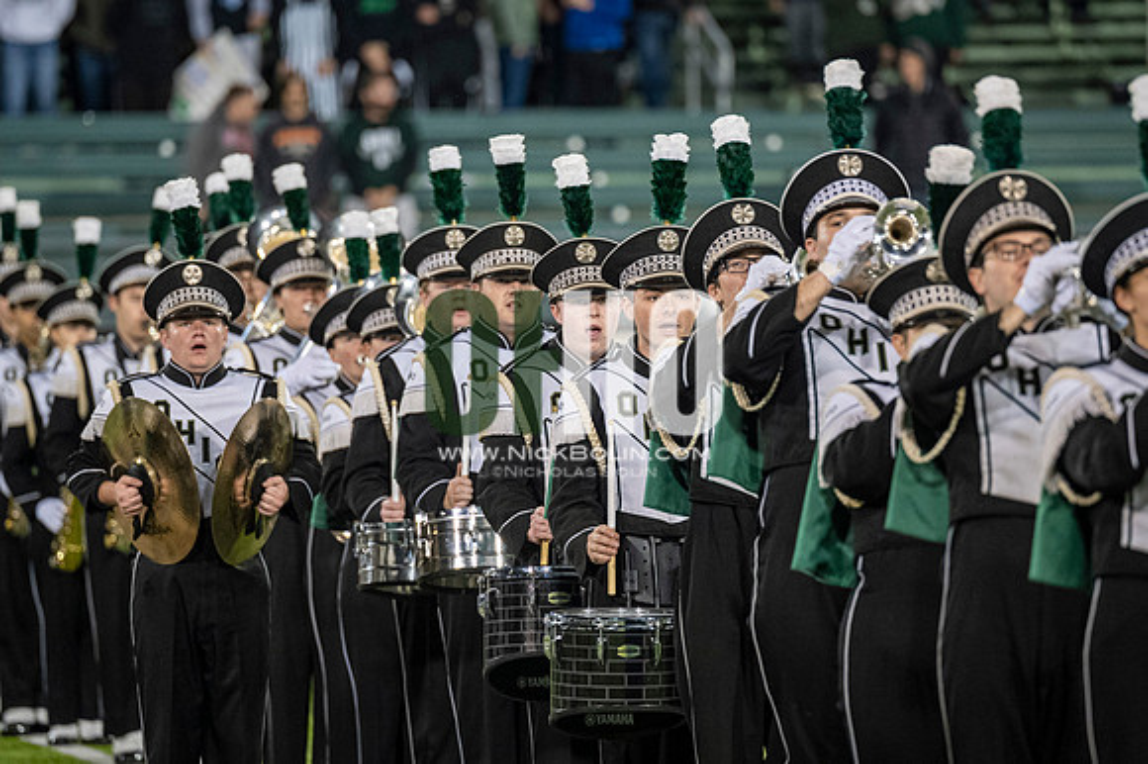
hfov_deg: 6.9
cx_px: 574
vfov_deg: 4.6
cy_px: 382
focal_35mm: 300
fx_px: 9561
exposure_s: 1/500
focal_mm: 200
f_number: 2.8
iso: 1000
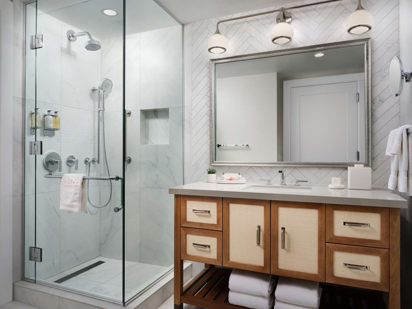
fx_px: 286
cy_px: 154
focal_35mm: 24
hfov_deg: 71.6
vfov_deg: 56.8
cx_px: 206
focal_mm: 30
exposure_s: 1/4
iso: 500
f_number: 11
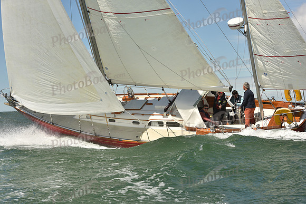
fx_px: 595
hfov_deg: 28.8
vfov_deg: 19.5
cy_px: 102
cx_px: 153
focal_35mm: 70
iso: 320
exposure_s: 1/800
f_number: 11
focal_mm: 70
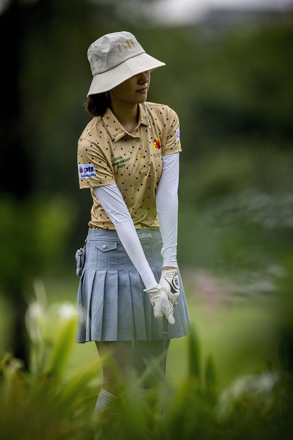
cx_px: 146
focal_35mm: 400
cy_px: 220
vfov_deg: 5.2
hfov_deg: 3.4
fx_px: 4883
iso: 900
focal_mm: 400
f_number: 2.8
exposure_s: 1/3200
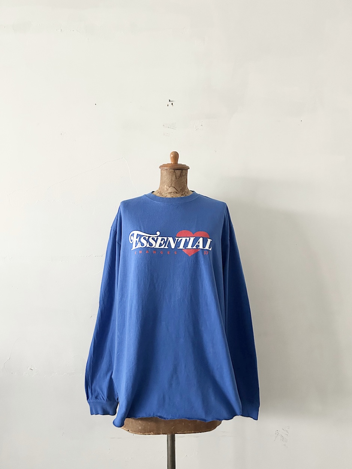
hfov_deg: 53.0
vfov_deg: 67.3
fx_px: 353
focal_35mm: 26
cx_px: 176
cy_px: 234
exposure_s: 1/54
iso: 500
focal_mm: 5.7
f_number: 1.5
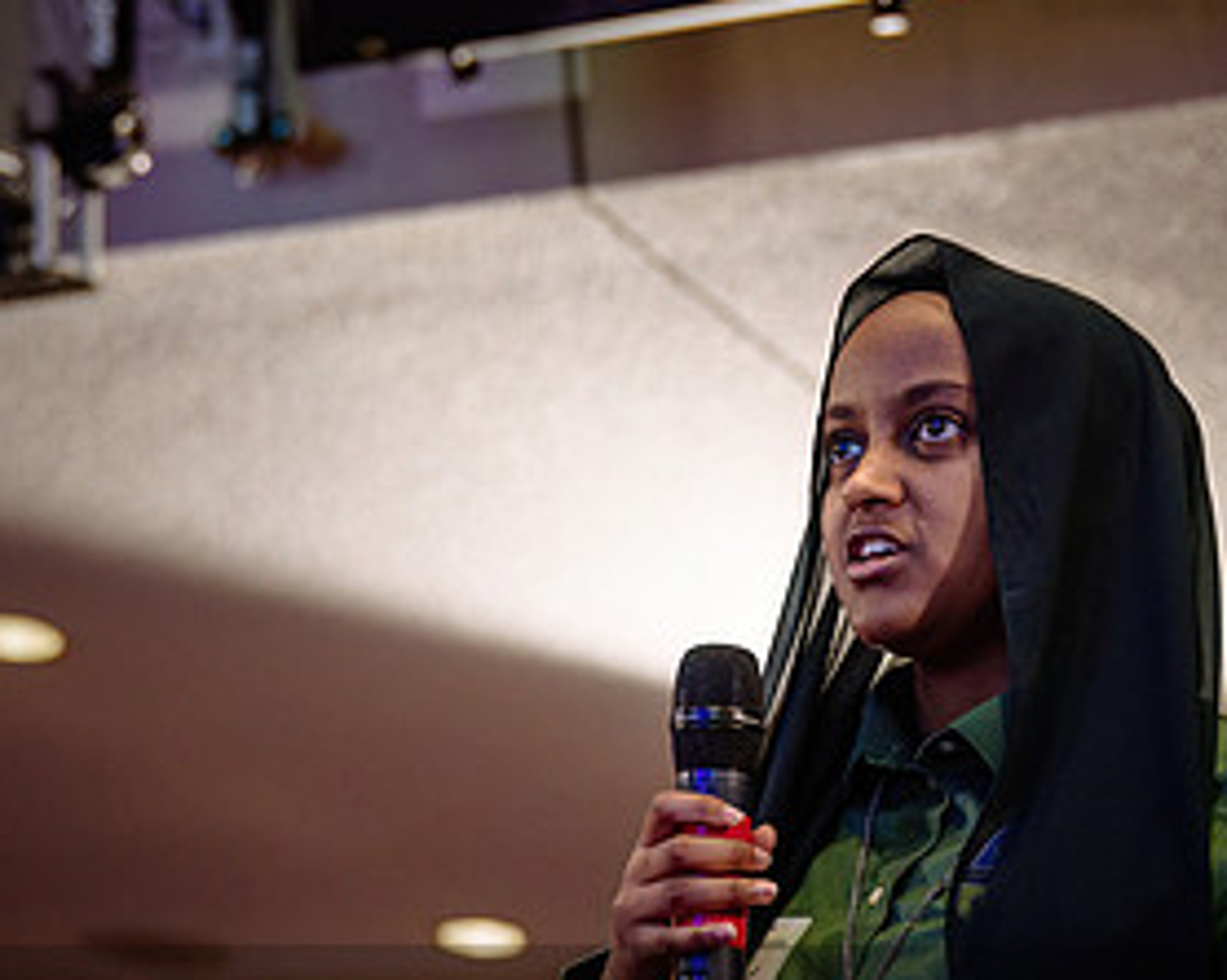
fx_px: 4318
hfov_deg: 16.2
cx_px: 495
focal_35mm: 119
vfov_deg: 12.9
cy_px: 364
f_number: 2.8
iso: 1600
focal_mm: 53
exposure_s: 1/100
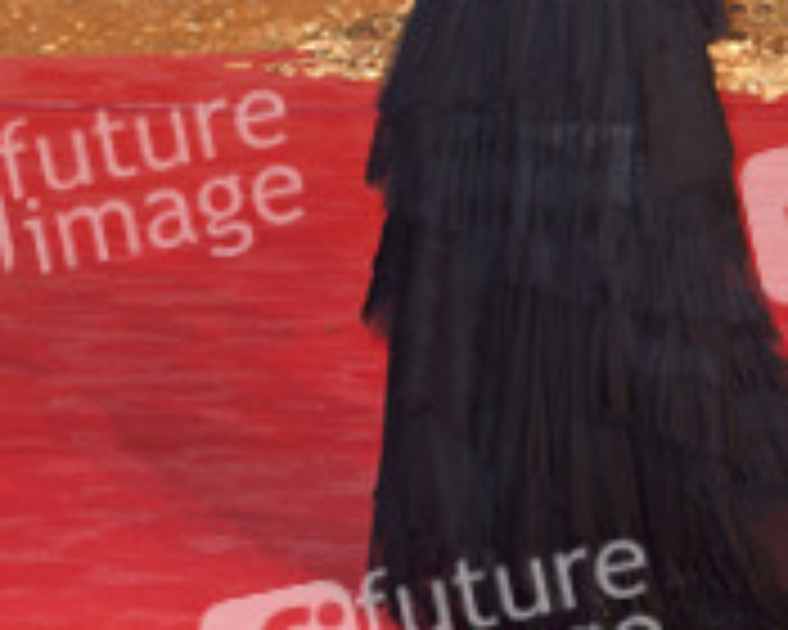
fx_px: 4011
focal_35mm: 172
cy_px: -27
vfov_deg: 8.9
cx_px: 565
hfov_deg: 11.2
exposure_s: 1/160
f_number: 5.6
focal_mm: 80
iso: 1000
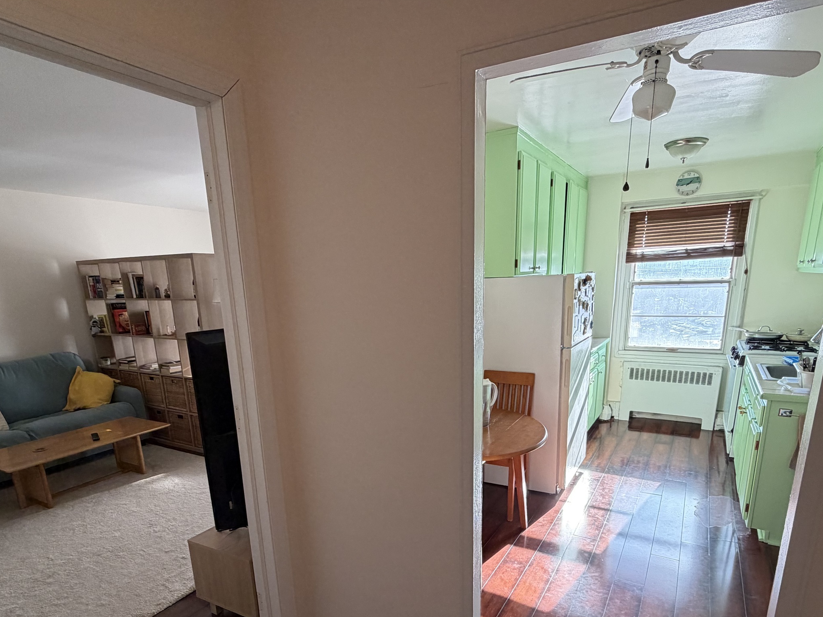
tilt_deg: -15.7
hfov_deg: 79.0
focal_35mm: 21
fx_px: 499
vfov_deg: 61.8
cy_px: 415
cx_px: 415
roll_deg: +2.3
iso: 160
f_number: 2.2
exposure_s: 1/120
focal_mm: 2.22
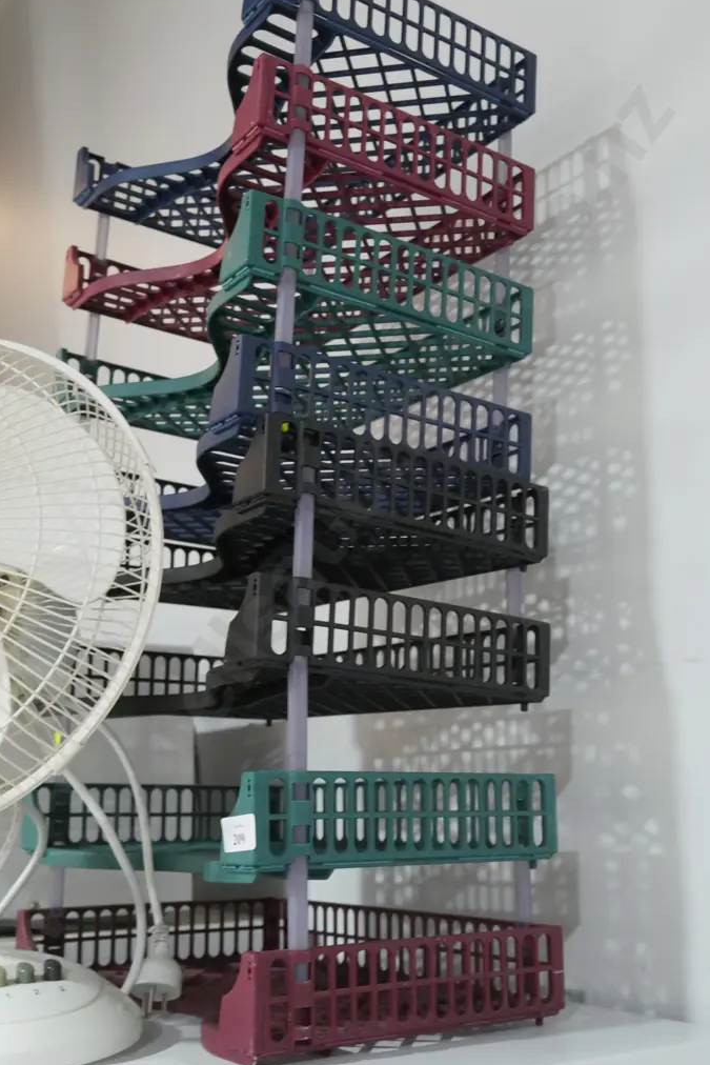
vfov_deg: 48.5
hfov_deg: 33.4
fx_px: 1183
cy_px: 529
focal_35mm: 40
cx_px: 333
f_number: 4.1
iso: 3200
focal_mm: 19
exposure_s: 1/125
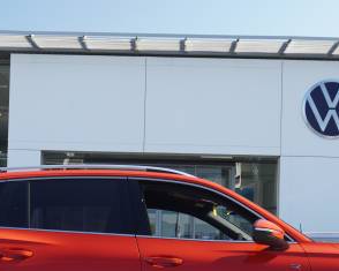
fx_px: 923
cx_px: 157
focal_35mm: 92
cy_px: 226
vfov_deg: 16.6
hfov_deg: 20.8
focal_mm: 30
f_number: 5.6
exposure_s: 1/80
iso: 100
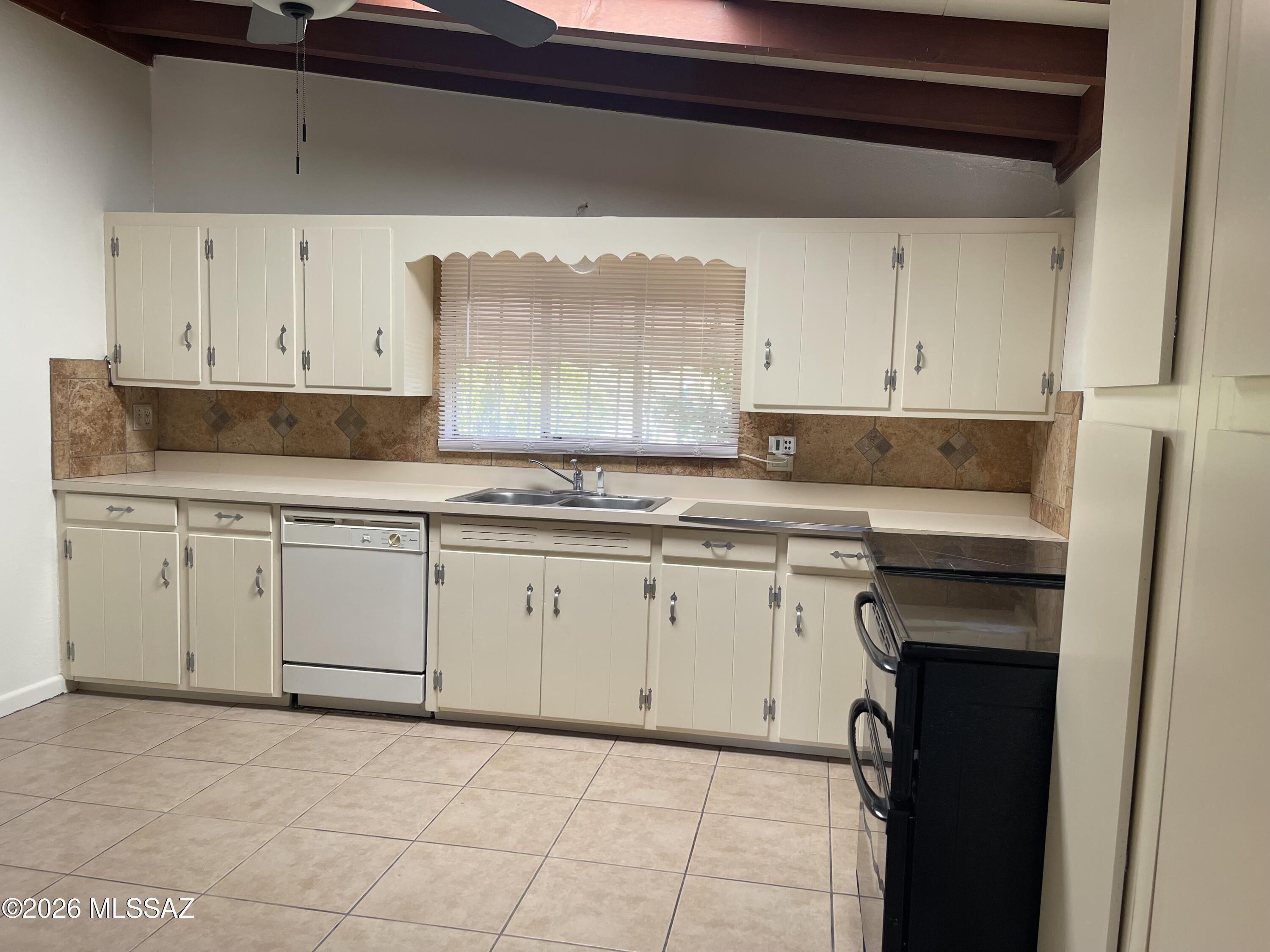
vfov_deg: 54.9
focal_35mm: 25
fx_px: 917
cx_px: 635
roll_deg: -2.2
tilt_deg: -6.5
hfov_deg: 69.4
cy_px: 476
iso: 100
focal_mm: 5.1
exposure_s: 1/120
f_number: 1.6
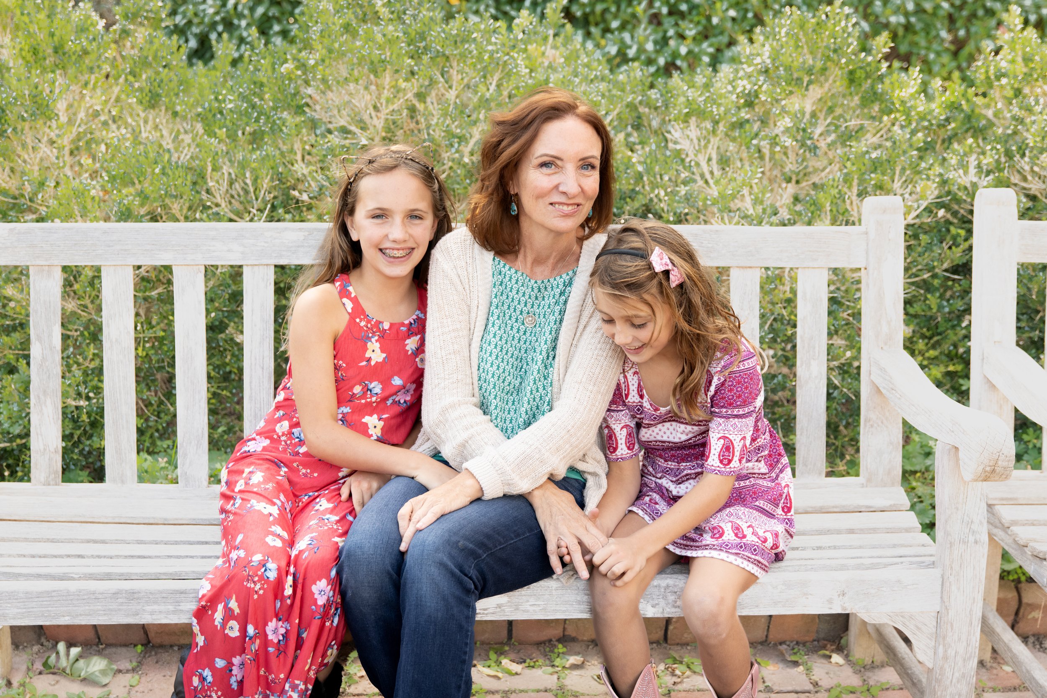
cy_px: 349
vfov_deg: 27.4
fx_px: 1434
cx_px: 524
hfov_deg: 40.1
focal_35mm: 49
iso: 640
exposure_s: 1/400
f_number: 3.2
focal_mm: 48
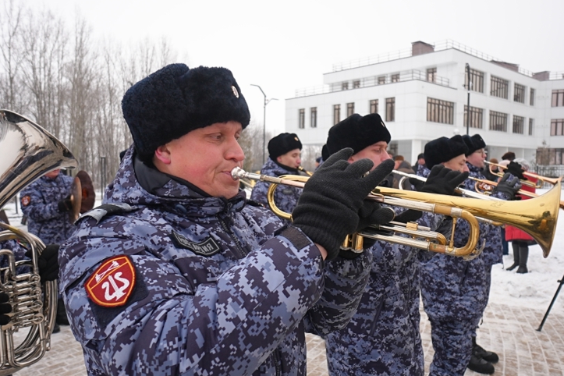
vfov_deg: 46.4
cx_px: 289
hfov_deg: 65.5
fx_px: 439
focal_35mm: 28
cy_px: 191
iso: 250
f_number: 4
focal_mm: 18
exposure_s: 1/200
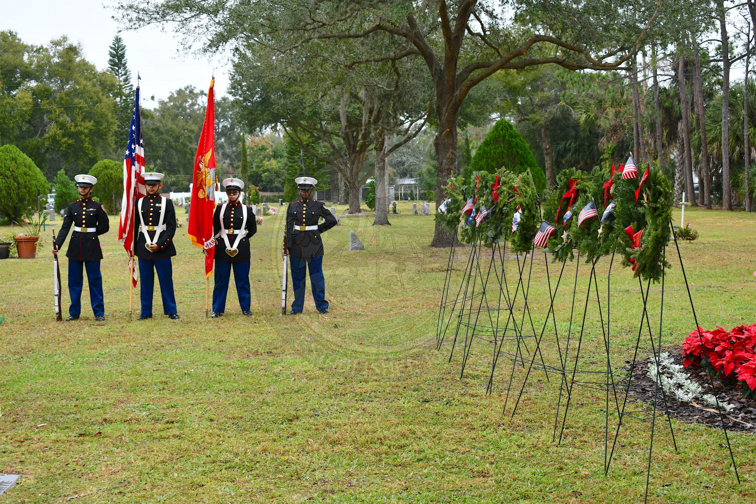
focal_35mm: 54
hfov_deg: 36.9
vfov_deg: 25.1
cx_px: 378
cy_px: 252
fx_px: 1134
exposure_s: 1/125
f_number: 5.6
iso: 250
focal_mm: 36
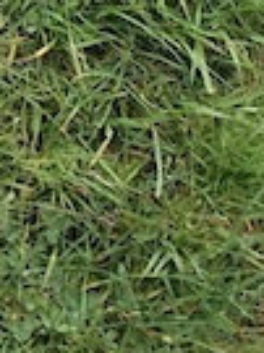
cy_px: -774
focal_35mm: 220
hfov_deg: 6.6
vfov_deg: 7.6
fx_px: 2241
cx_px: -167
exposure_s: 1/100
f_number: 2.2
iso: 40
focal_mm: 4.15
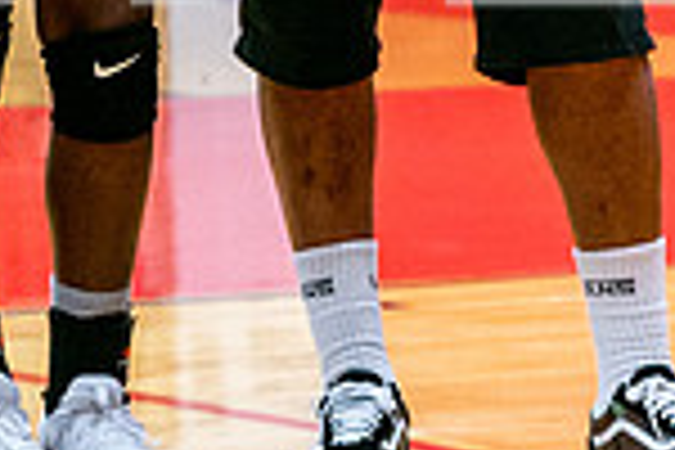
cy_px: -450
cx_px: 53
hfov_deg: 6.5
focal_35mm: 316
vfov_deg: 4.3
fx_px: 5925
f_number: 2.8
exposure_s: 1/1000
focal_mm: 70
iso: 2000
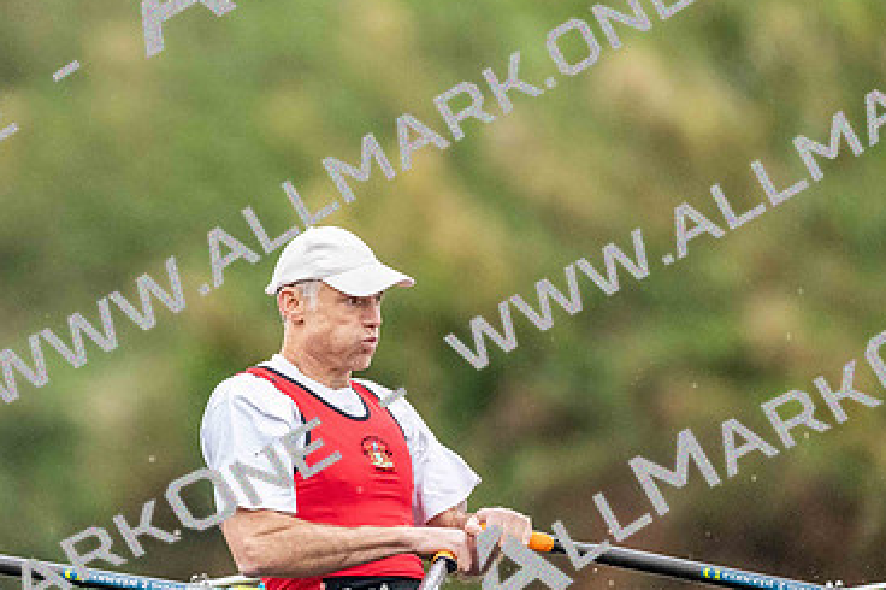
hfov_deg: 2.2
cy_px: 411
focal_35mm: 946
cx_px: 270
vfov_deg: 1.5
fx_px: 23271
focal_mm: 600
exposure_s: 1/2500
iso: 6400
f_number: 4
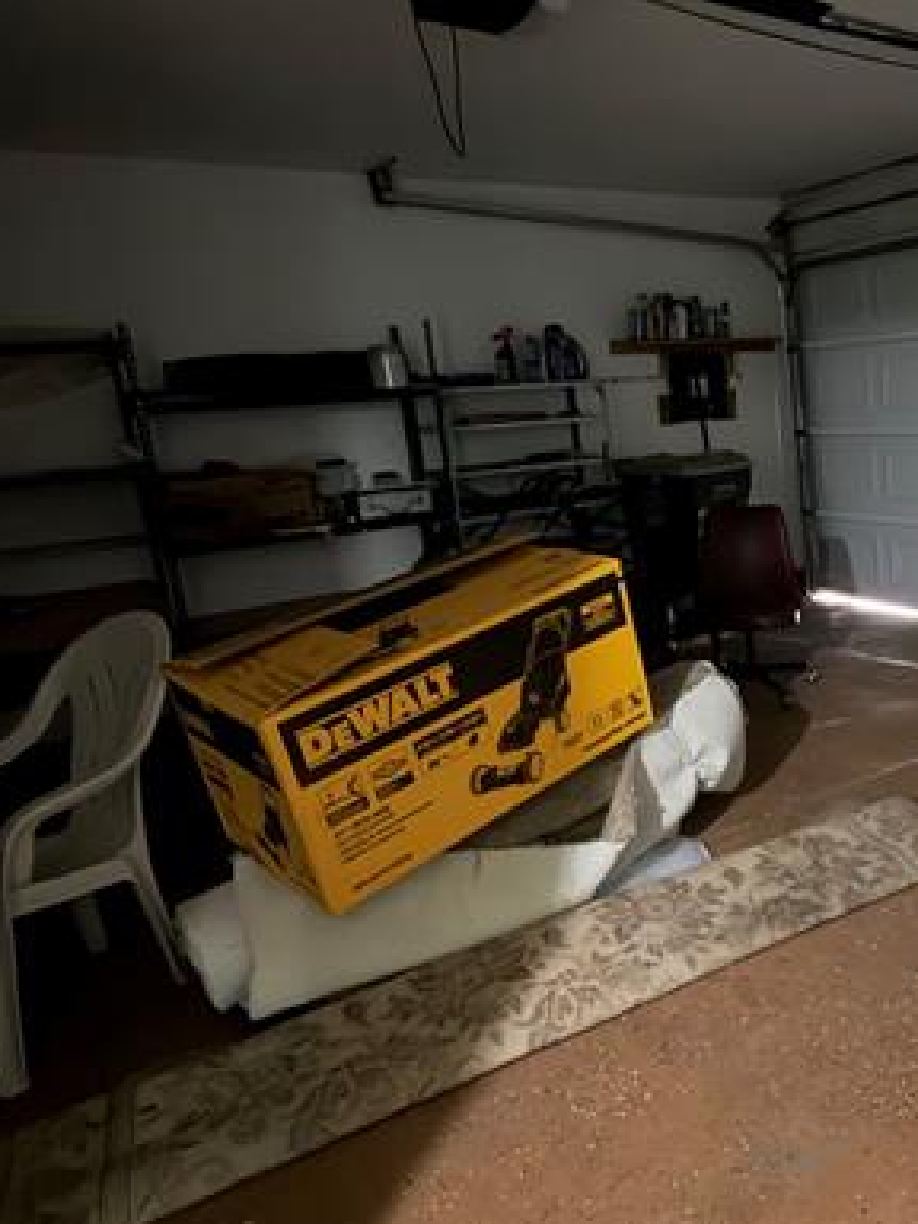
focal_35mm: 28
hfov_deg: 45.7
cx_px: 800
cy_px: 609
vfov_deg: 63.4
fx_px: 990
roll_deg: +3.6
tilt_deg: -12.7
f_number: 2.2
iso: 1000
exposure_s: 1/12
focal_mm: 2.22
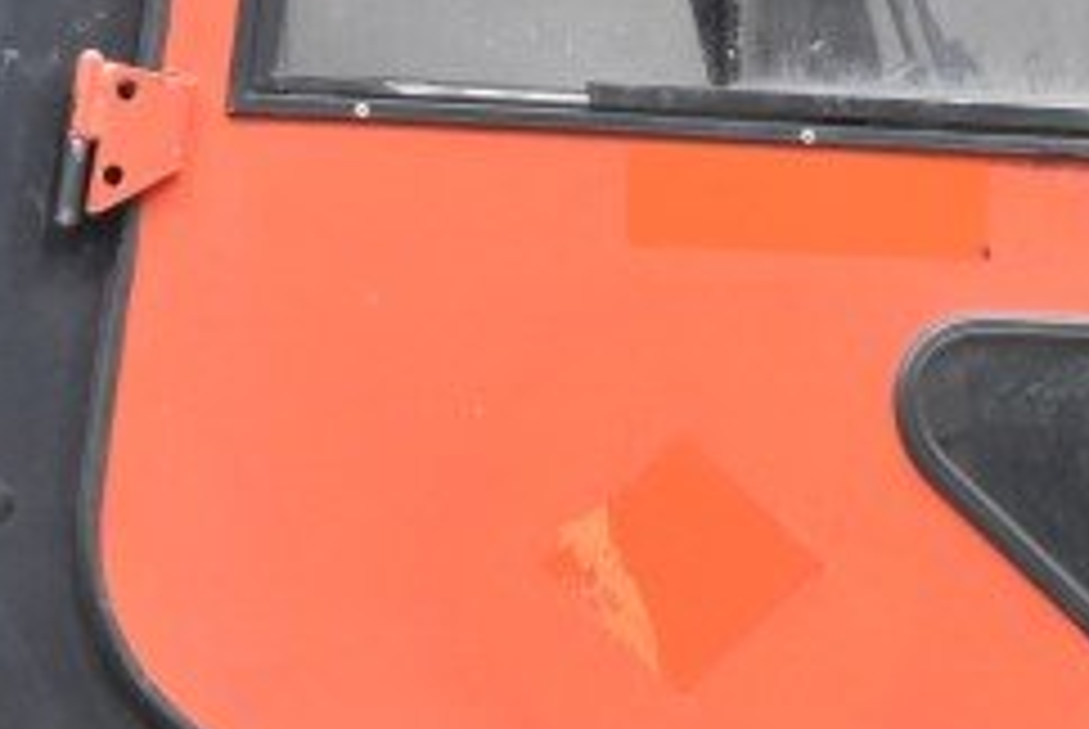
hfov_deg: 10.2
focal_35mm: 200
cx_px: 594
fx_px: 6072
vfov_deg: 6.9
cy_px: 526
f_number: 5
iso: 1600
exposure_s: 1/20
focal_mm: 27
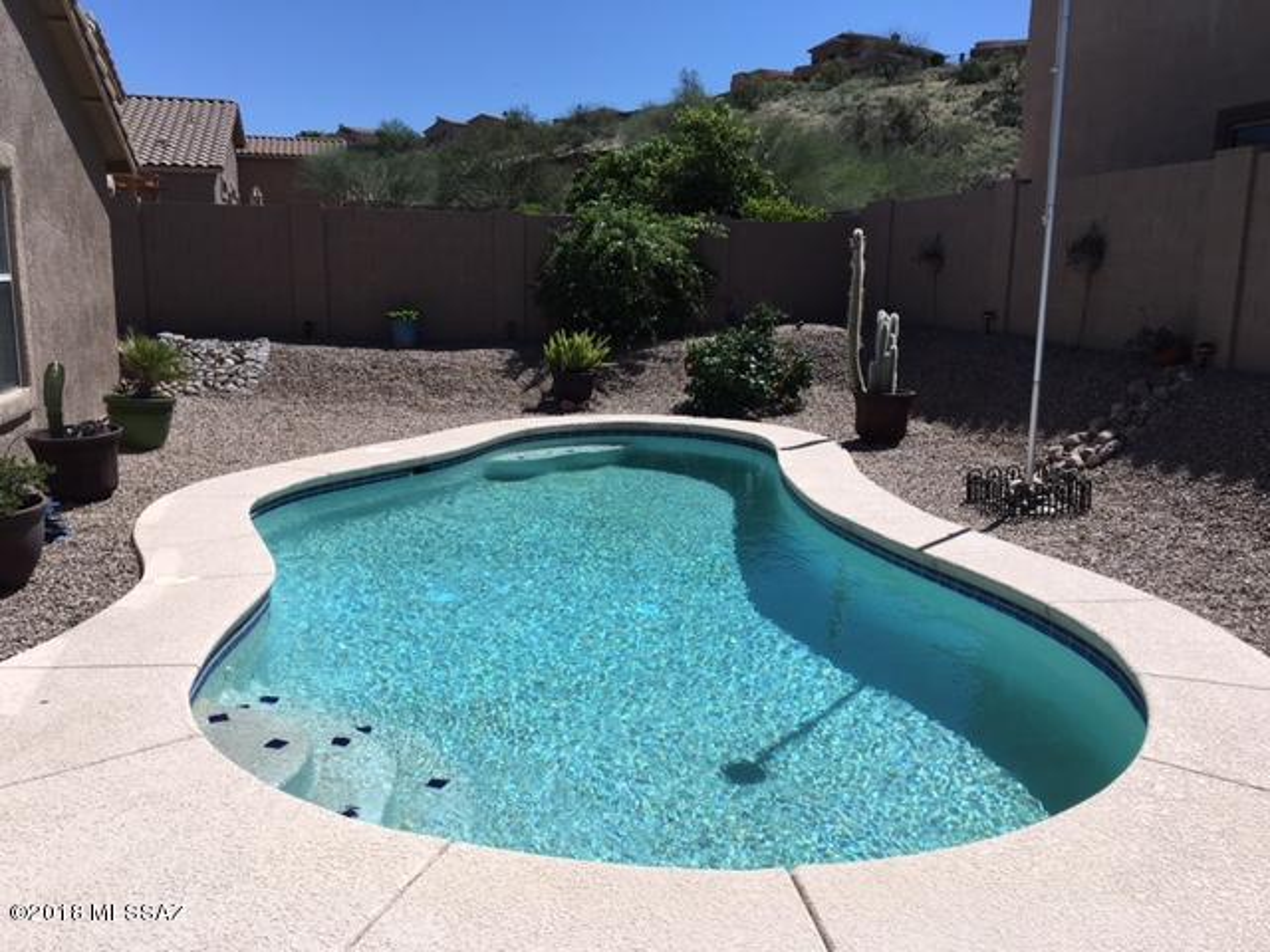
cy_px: 476
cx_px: 635
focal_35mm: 29
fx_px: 1064
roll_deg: -0.2
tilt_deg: -12.0
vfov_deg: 48.2
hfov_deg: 61.7
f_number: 2.2
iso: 25
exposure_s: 1/3077
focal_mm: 4.15
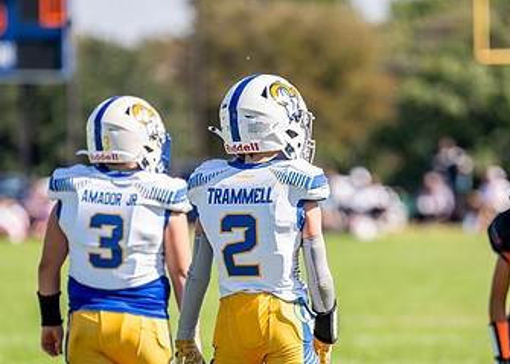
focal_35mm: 455
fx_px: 6588
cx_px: 290
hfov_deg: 4.4
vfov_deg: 3.2
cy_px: 305
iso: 250
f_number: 2.8
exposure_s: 1/3200
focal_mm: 200
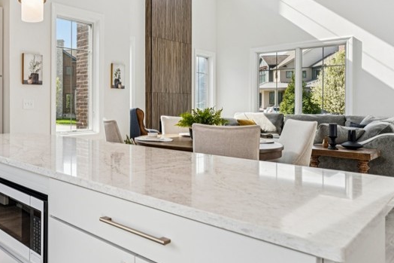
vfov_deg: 44.7
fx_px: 317
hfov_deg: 56.3
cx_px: 50
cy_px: 103
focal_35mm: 29
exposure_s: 1/125
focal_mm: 14
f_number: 5.6
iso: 200
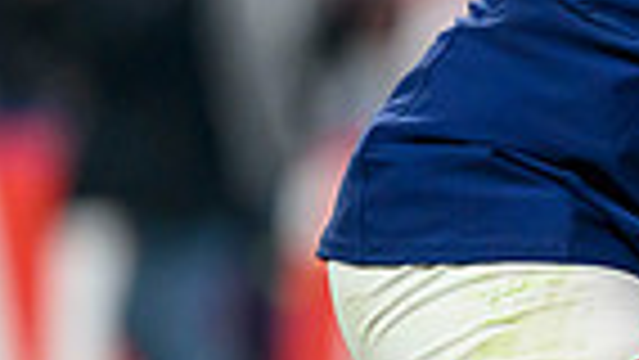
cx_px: 1117
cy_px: 266
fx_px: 44697
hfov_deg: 0.8
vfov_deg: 0.5
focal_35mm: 2637
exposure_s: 1/1600
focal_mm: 560
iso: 3200
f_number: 4
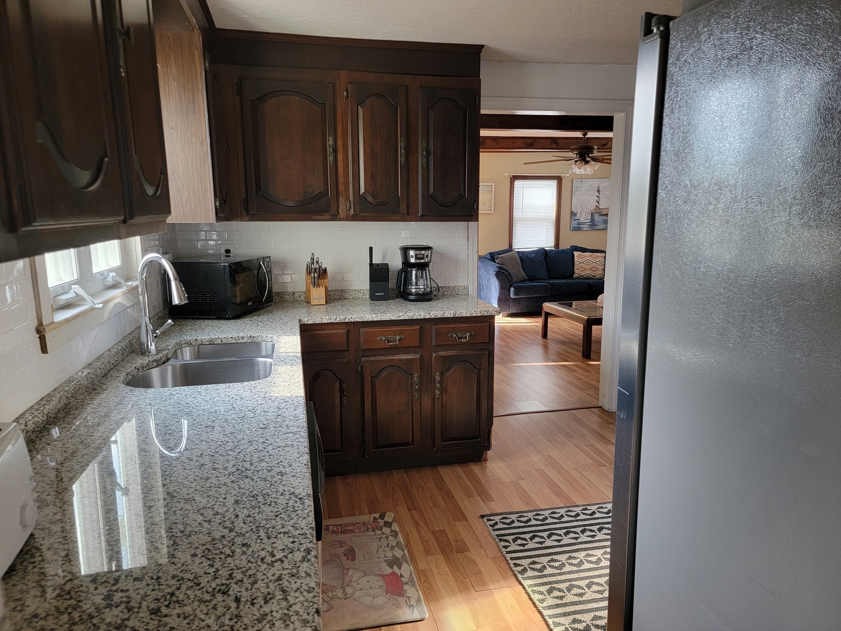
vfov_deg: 56.8
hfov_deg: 71.6
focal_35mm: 24
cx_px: 420
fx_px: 583
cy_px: 316
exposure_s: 1/60
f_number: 1.8
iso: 250
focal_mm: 6.7
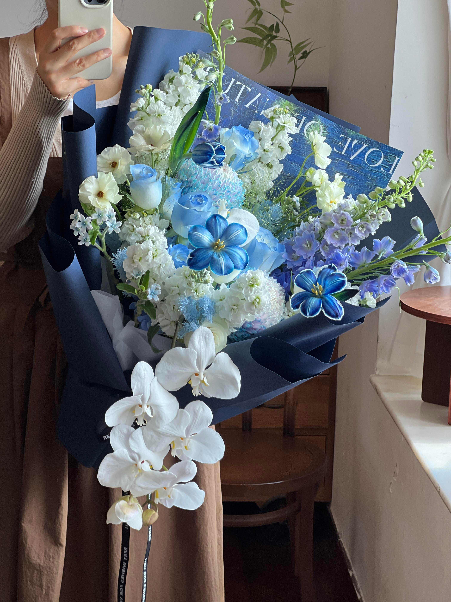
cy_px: 301
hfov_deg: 19.1
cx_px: 226
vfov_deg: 25.3
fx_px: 1338
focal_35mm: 77
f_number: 2.8
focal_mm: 9
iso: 100
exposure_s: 1/100
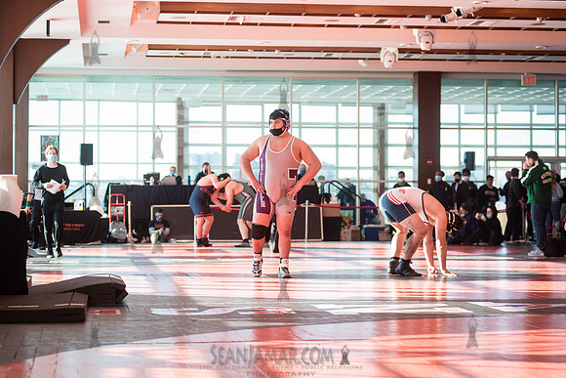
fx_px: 1320
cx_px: 283
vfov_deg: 16.3
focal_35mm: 84
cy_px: 189
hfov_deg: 24.2
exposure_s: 1/400
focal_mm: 80
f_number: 4
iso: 400
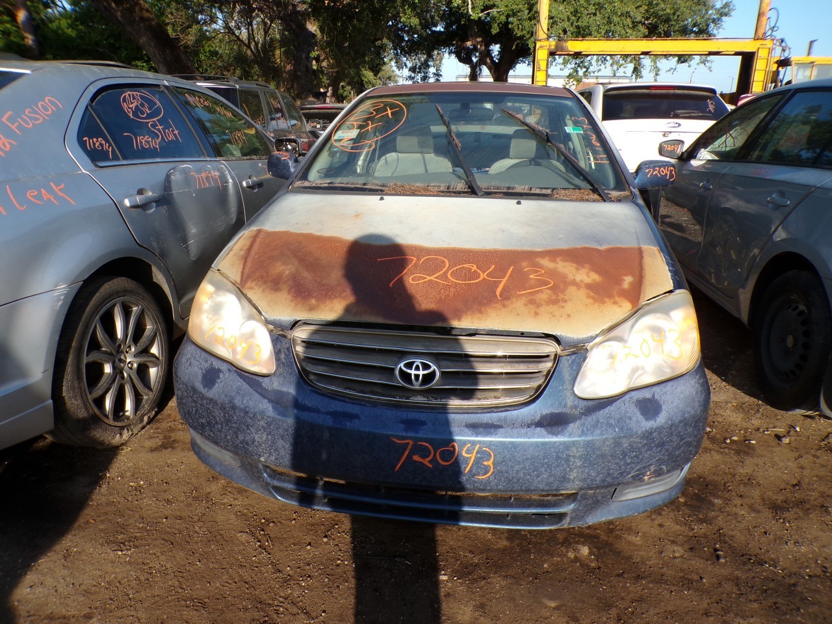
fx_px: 577
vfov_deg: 56.8
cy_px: 312
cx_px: 416
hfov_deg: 71.6
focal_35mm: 24
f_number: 4.4
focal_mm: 4.3
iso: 100
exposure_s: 1/400
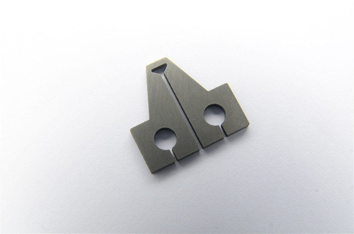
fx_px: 736
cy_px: 117
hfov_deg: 27.0
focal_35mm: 75
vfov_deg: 18.1
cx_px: 177
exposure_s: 1/13
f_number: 10
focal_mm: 50
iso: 100
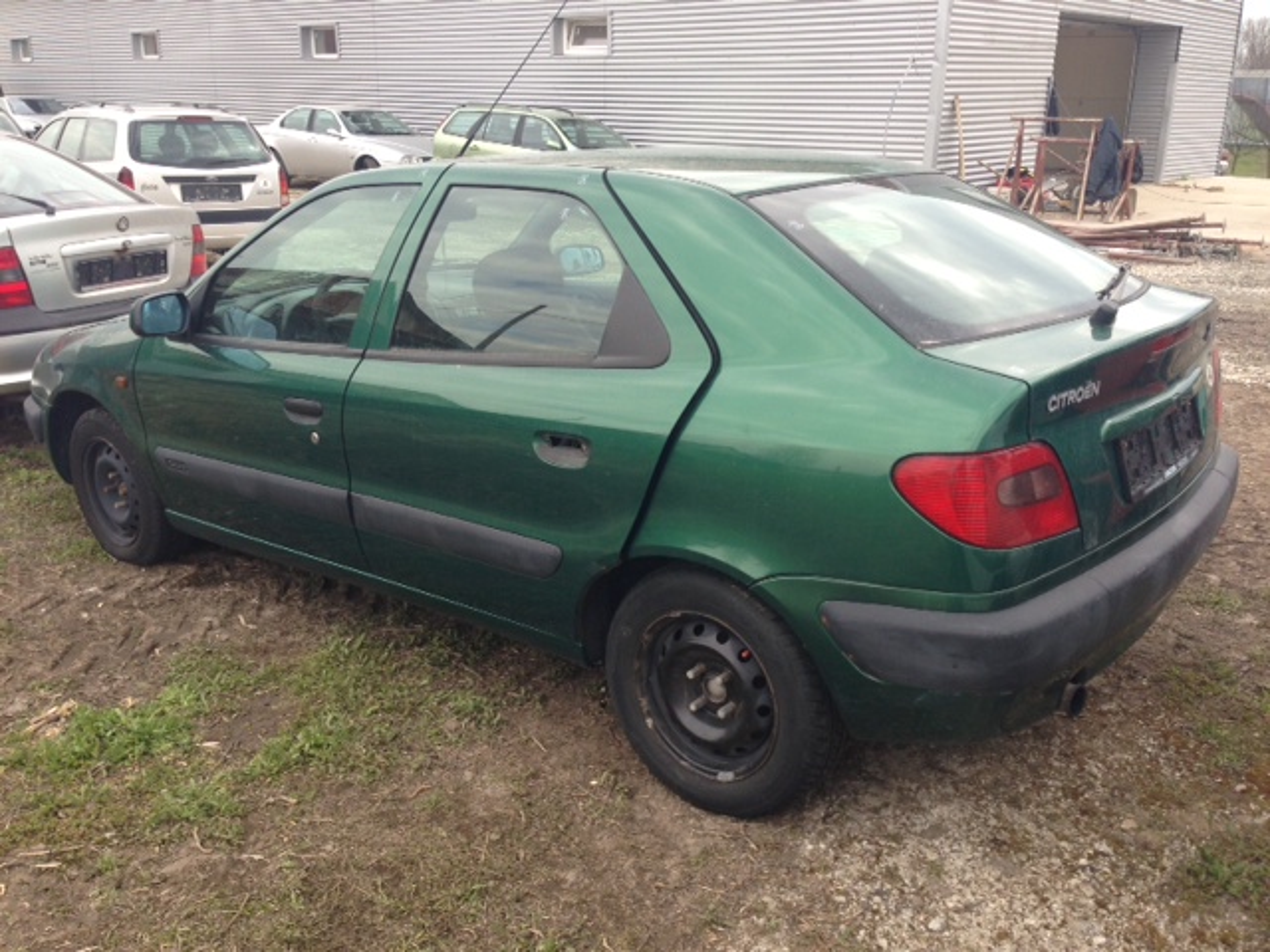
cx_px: 635
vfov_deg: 42.9
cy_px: 476
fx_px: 1211
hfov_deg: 55.4
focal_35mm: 33
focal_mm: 4.13
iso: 50
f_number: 2.4
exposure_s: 1/247
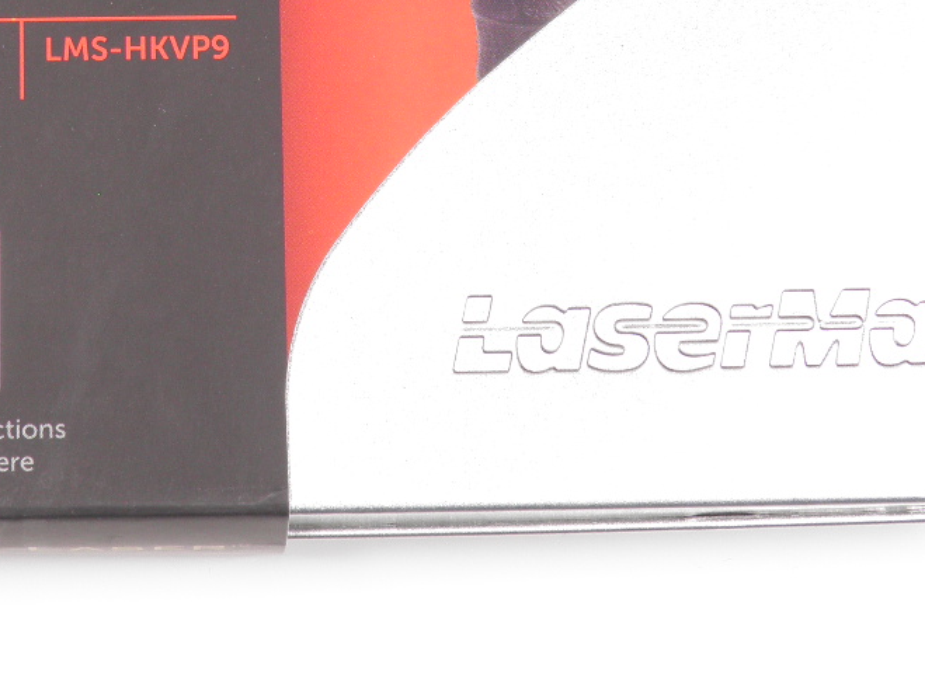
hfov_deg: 16.5
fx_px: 3179
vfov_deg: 12.2
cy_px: -60
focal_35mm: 119
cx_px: 226
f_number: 3.5
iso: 50
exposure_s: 1/40
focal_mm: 8.9
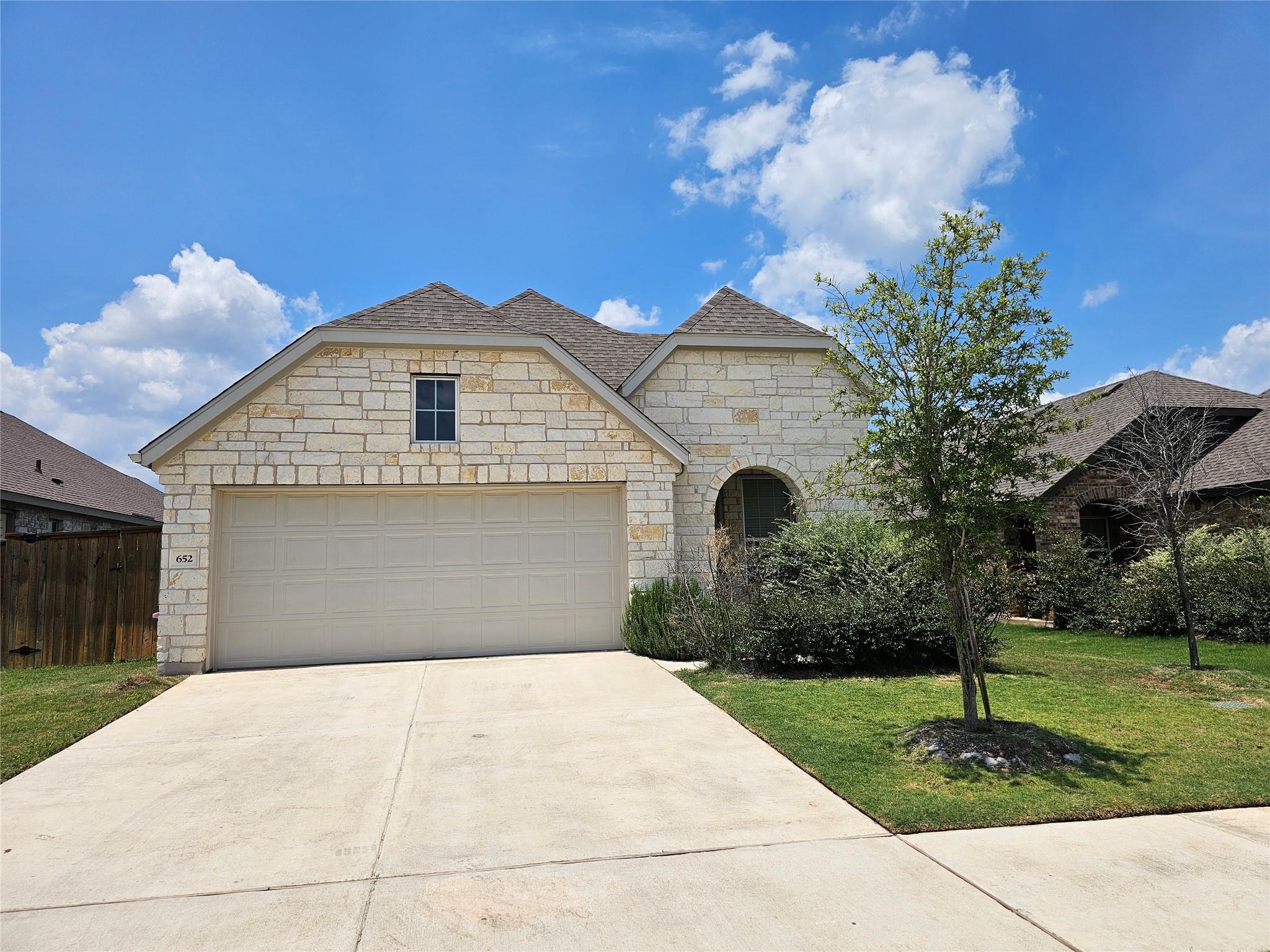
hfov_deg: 73.9
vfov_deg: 58.9
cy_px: 476
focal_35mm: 23
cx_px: 635
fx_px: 844
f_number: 1.7
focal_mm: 6.3
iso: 10
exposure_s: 1/2071
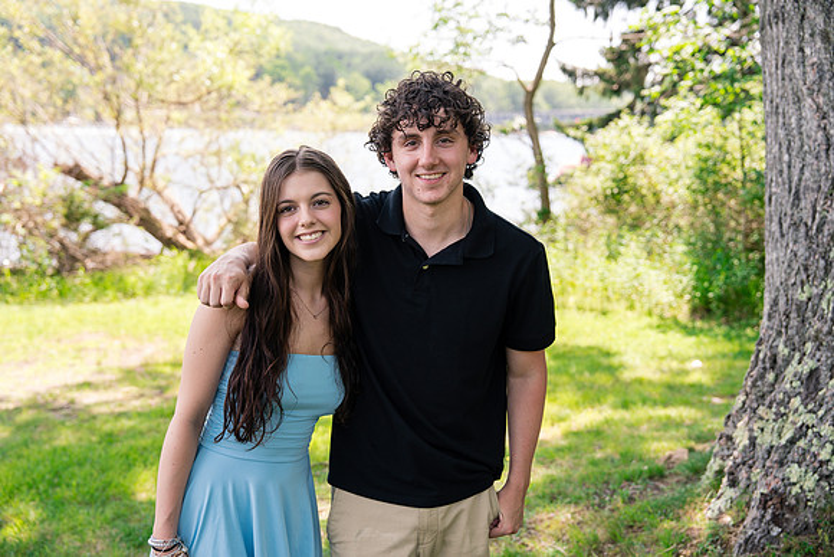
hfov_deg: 46.4
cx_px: 417
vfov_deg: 31.9
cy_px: 278
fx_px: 973
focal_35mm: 42
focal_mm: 42
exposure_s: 1/250
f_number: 3.5
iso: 160
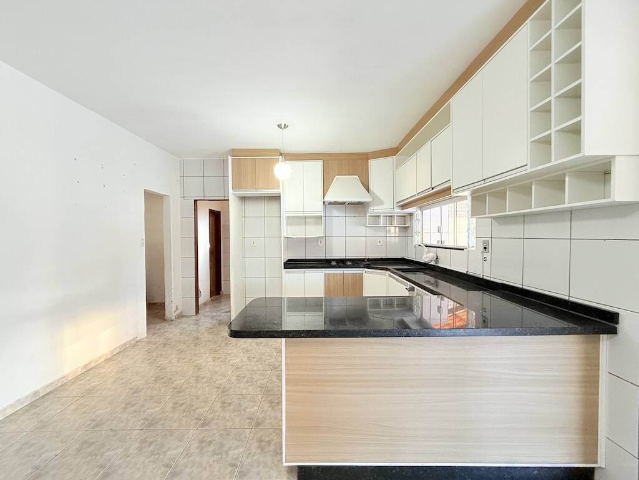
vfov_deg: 85.7
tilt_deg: -0.5
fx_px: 258
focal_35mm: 14
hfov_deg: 102.1
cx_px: 320
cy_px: 240
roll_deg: +0.0
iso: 320
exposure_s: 1/60
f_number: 2.2
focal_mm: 2.22
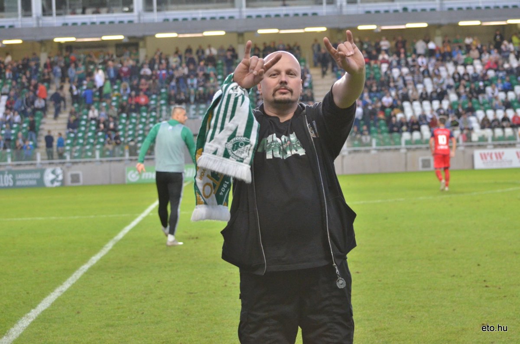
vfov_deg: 13.0
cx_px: 260
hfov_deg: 19.5
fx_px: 1514
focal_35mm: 105
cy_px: 172
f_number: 4.5
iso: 2500
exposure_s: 1/320
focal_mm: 70
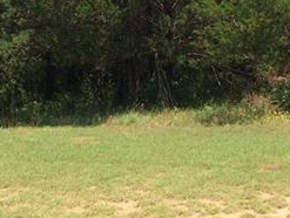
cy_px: -14
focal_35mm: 75
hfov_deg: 25.9
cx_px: 164
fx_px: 629
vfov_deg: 19.0
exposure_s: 1/1208
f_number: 2.2
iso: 32
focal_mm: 4.15
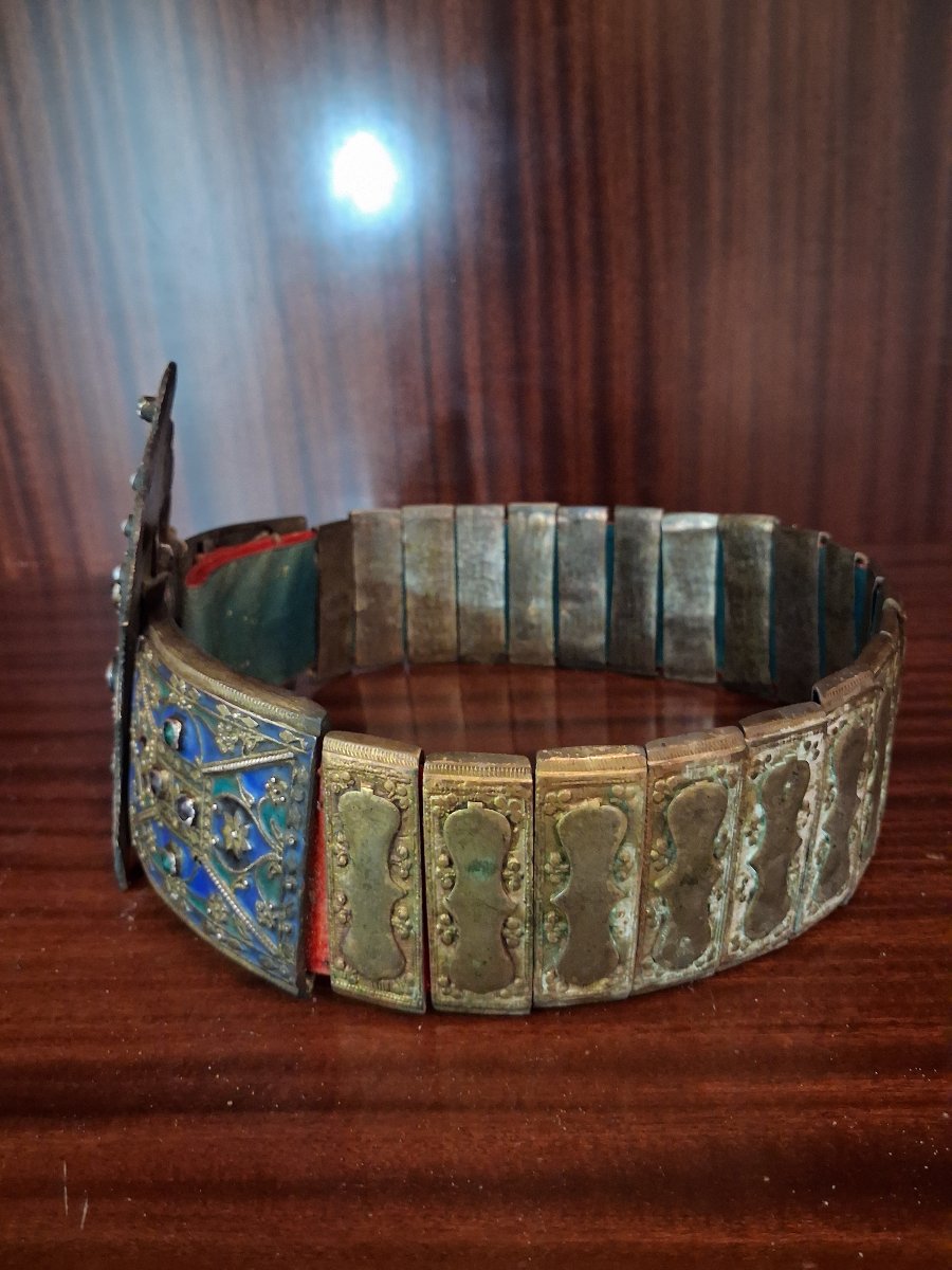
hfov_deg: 51.4
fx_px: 990
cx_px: 476
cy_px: 635
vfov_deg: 65.3
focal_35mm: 27
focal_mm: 4
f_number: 1.8
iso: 640
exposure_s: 1/24
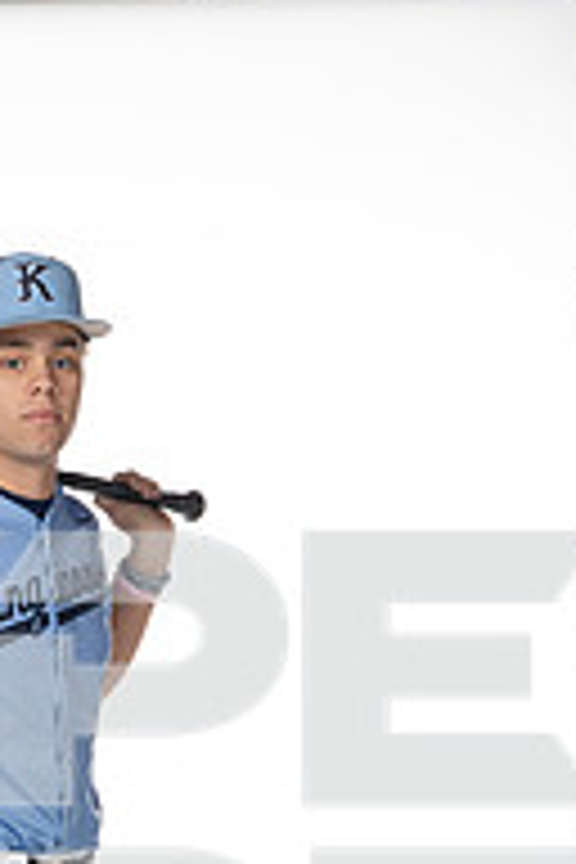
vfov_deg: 16.9
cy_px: 990
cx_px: -54
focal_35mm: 117
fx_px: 2808
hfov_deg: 11.5
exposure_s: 1/250
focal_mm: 50
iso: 400
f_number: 6.3
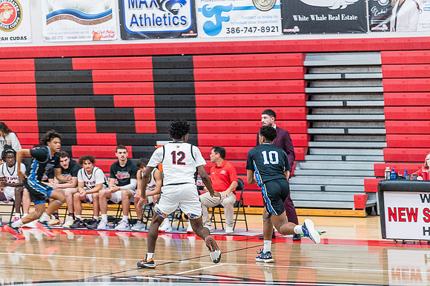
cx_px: 215
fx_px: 1432
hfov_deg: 17.1
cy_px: 143
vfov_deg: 11.4
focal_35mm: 120
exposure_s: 1/320
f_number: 4
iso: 5000
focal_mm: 120
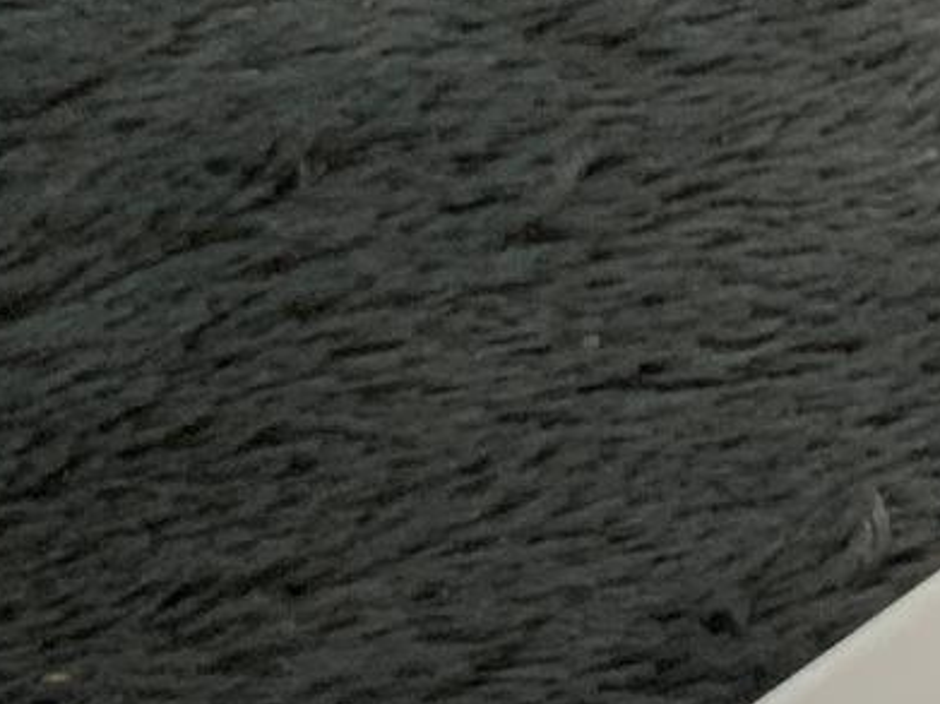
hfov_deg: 8.8
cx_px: 2661
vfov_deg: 7.7
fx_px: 5158
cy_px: -286
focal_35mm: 190
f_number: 1.8
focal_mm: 3
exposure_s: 1/104
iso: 25
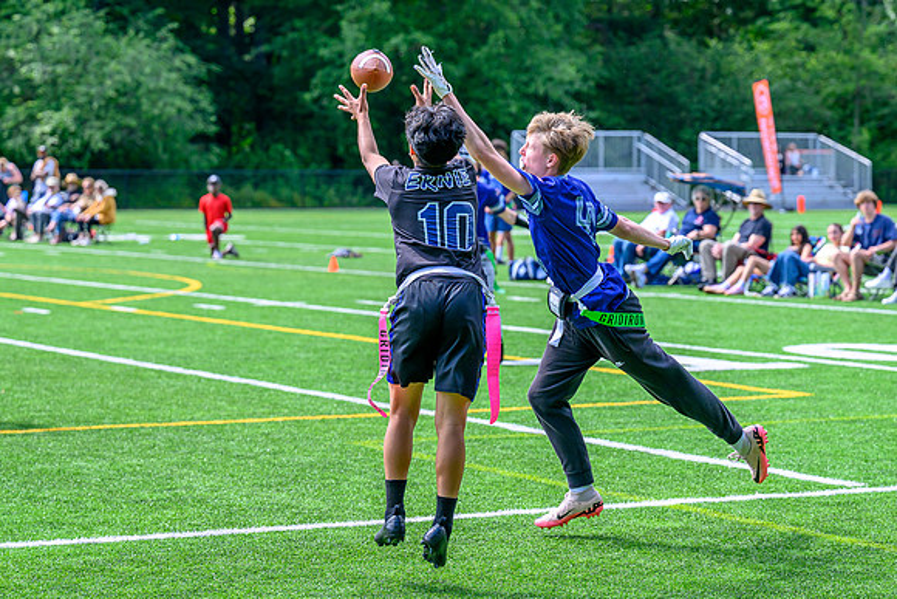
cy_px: 247
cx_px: 446
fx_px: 2868
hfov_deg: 17.8
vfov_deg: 11.9
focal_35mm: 115
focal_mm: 82
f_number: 3.5
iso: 360
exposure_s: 1/2000
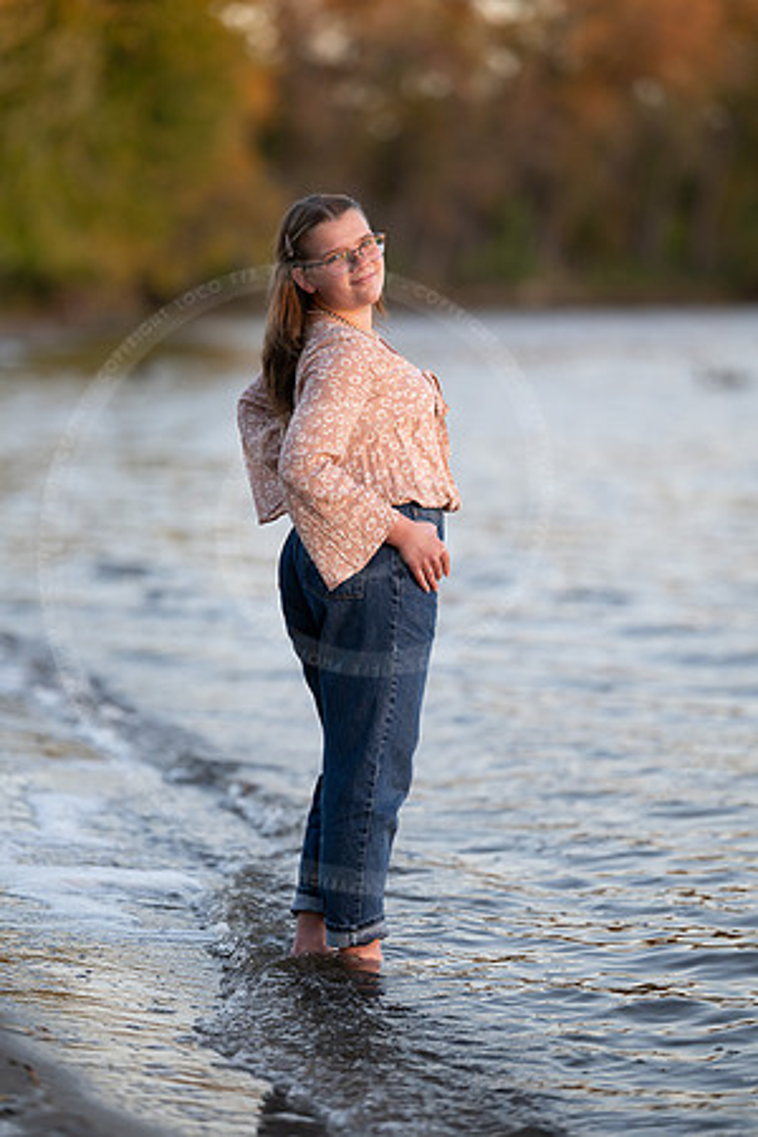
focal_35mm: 135
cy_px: 568
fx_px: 4263
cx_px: 379
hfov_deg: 10.2
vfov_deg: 15.2
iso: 400
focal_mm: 135
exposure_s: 1/1000
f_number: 1.8
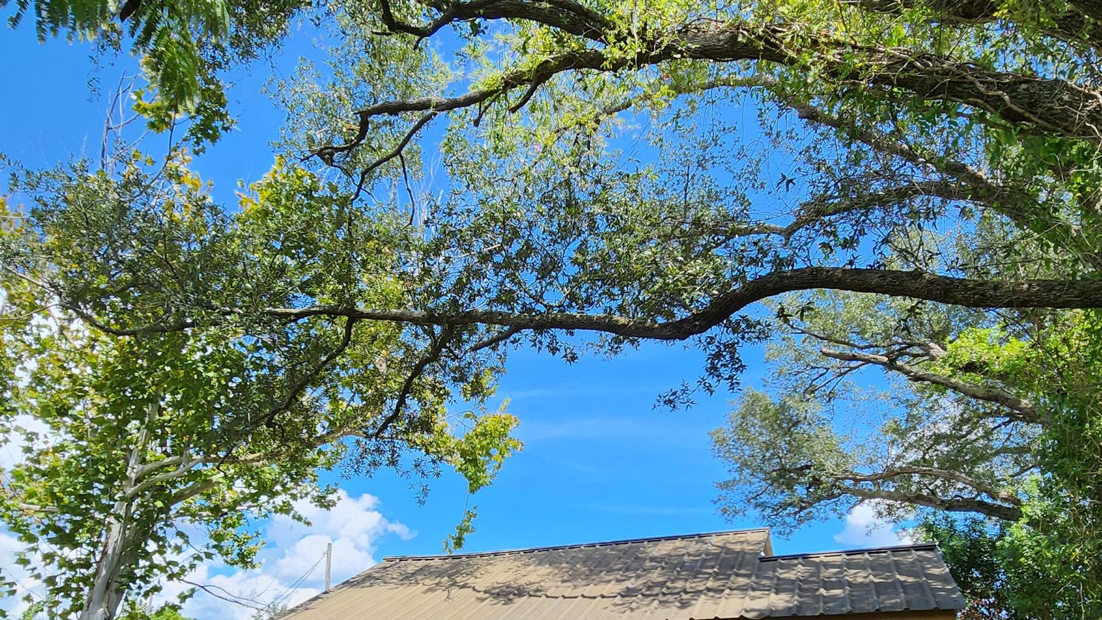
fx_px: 701
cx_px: 582
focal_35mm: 24
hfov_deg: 76.2
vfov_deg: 44.6
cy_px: 522
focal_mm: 2.2
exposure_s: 1/1139
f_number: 2.2
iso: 50
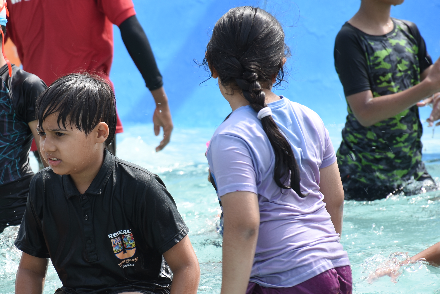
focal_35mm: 332
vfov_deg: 4.1
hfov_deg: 6.2
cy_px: 172
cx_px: 122
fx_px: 4057
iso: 100
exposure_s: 1/200
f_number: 5.6
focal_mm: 140
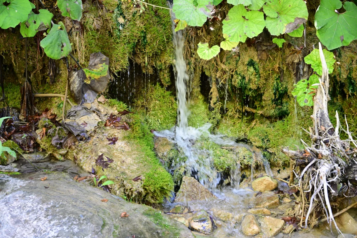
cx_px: 178
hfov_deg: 22.9
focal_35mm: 89
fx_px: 883
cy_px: 119
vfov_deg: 15.4
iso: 1800
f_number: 6.3
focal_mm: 89
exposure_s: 1/100
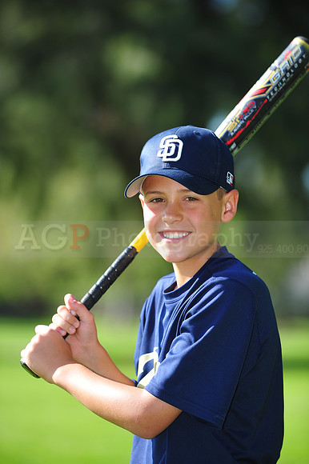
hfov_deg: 6.9
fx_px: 2578
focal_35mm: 200
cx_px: 154
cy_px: 232
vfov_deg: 10.3
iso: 200
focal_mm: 200
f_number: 4.5
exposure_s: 1/640
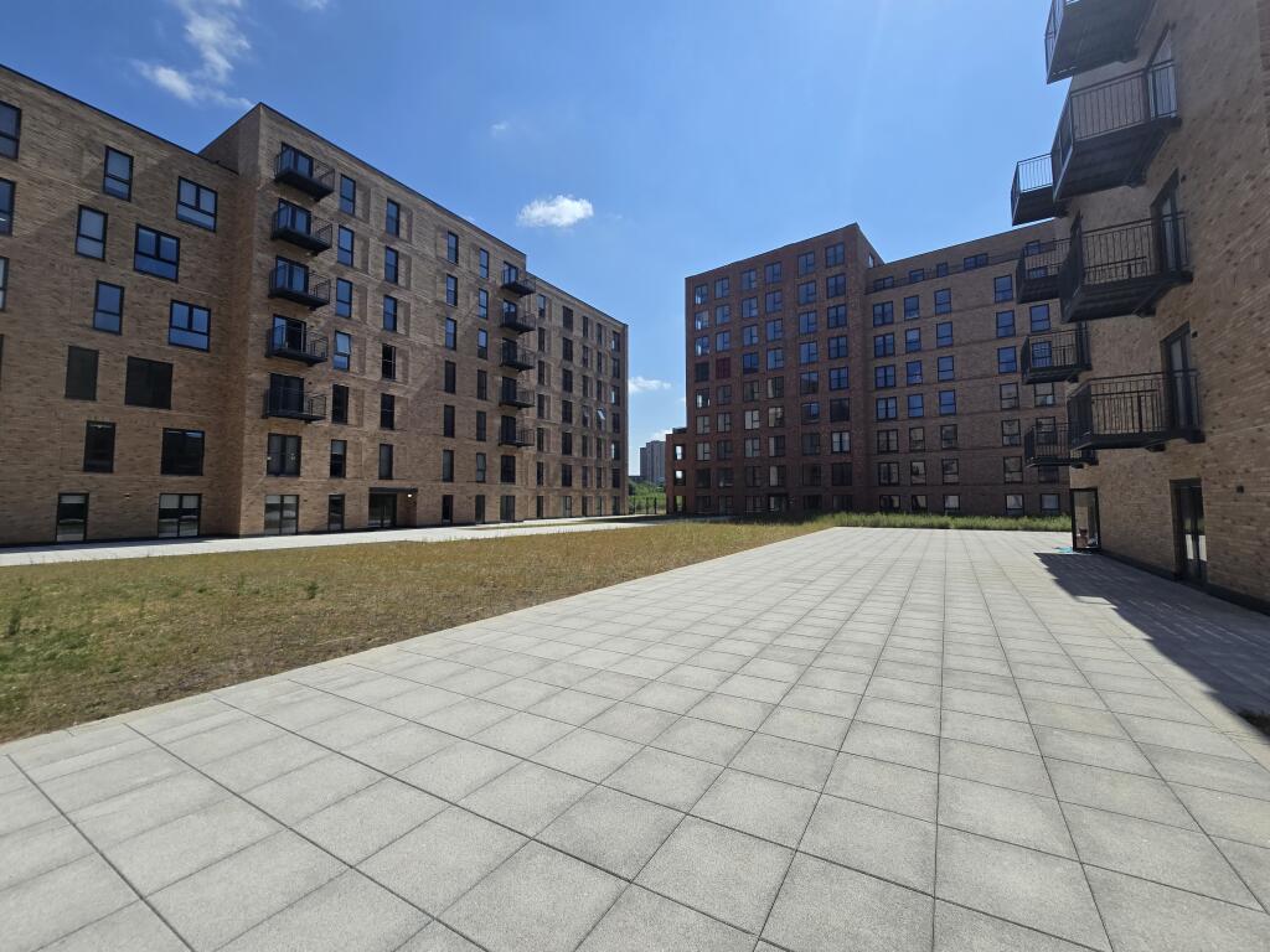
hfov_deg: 106.2
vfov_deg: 89.9
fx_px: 477
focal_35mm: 13
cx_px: 635
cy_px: 476
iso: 50
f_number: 2.2
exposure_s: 1/3372
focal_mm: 2.2
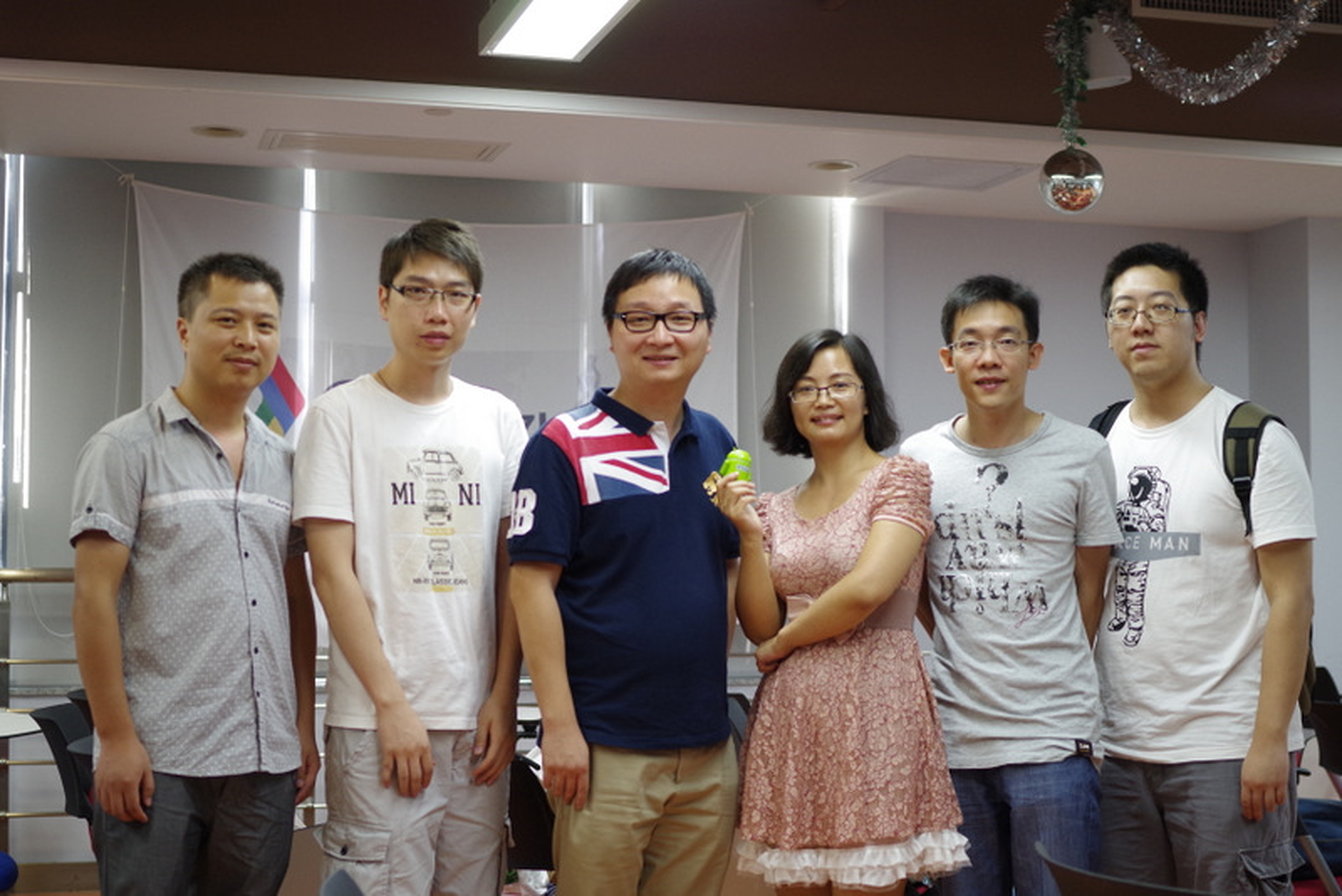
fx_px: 1939
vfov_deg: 26.0
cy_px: 448
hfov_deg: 38.2
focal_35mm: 52
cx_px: 671
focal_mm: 35
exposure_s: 1/60
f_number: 2.4
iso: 800
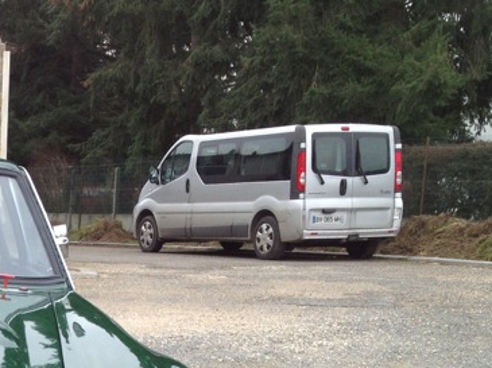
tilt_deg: -13.5
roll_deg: -1.4
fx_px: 1363
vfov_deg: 14.8
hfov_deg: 19.3
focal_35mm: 96
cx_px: -98
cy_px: 462
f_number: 2.4
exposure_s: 1/190
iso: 50
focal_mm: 4.28
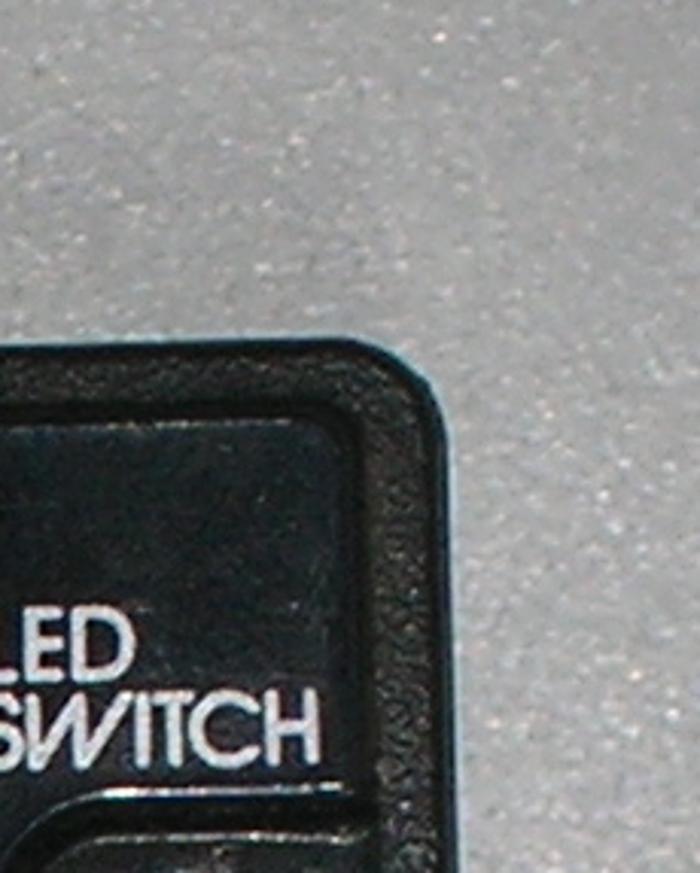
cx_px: -721
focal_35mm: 792
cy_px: 1758
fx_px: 20488
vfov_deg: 2.4
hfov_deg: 2.0
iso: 50
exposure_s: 1/60.1
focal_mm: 17.1
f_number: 4.9
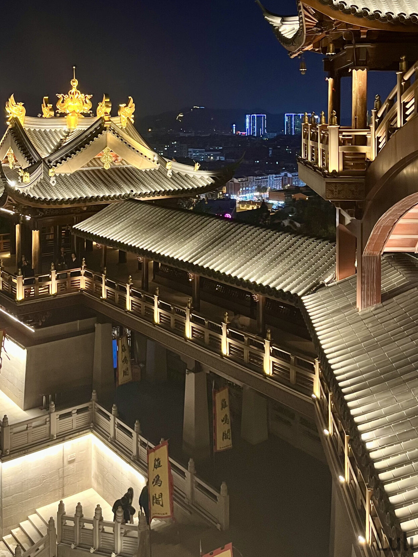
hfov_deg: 35.9
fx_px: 644
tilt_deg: -1.7
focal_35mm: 40
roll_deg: +0.0
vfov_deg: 45.1
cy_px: 134
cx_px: 180
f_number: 1.6
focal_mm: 5.1
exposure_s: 1/25
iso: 500
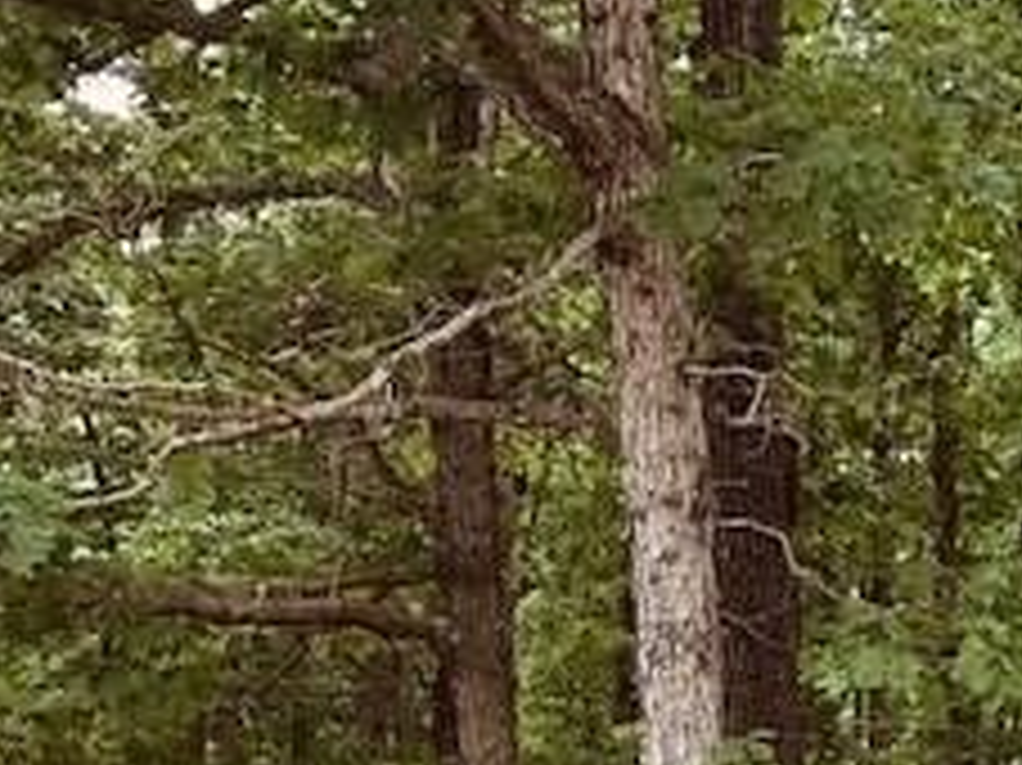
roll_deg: +1.2
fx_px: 2331
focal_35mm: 79
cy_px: 958
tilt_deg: -0.4
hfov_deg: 21.8
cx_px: 1396
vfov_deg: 17.6
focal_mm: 3.99
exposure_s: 1/247
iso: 20
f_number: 1.8
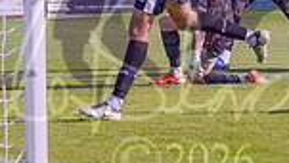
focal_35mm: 423
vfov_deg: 2.9
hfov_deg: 5.1
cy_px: -92
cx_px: 214
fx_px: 3242
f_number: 4
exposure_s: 1/2500
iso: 400
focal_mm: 70
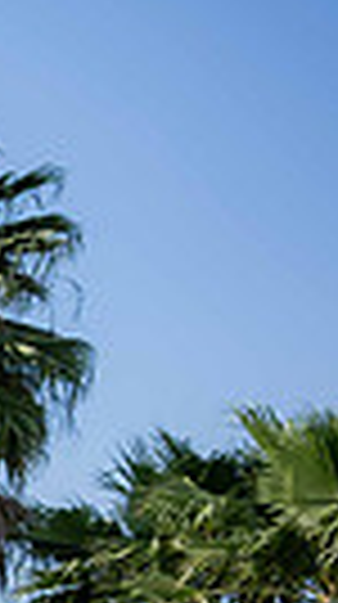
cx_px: -960
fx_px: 1455
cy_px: 826
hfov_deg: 8.3
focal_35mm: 91
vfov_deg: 20.9
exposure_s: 1/800
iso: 125
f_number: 2.8
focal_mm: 20
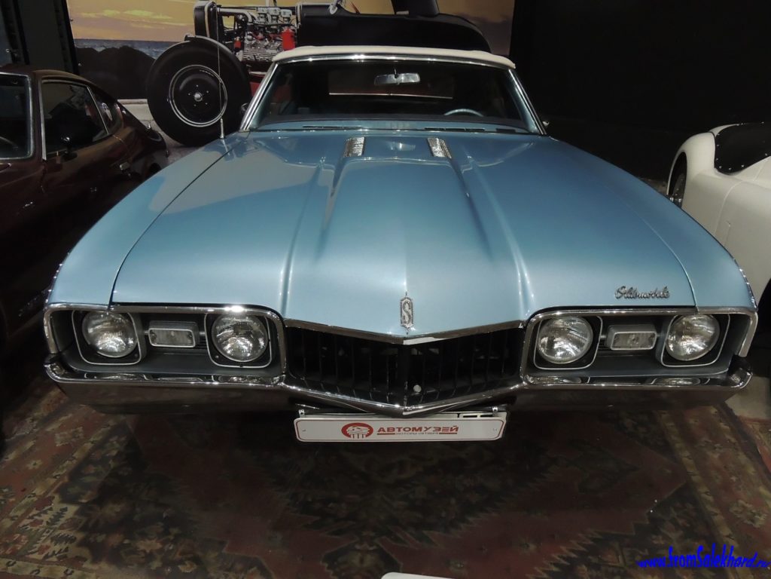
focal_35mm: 24
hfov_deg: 71.6
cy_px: 290
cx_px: 386
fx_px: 535
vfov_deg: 56.8
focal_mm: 4.3
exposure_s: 1/25
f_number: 3
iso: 800
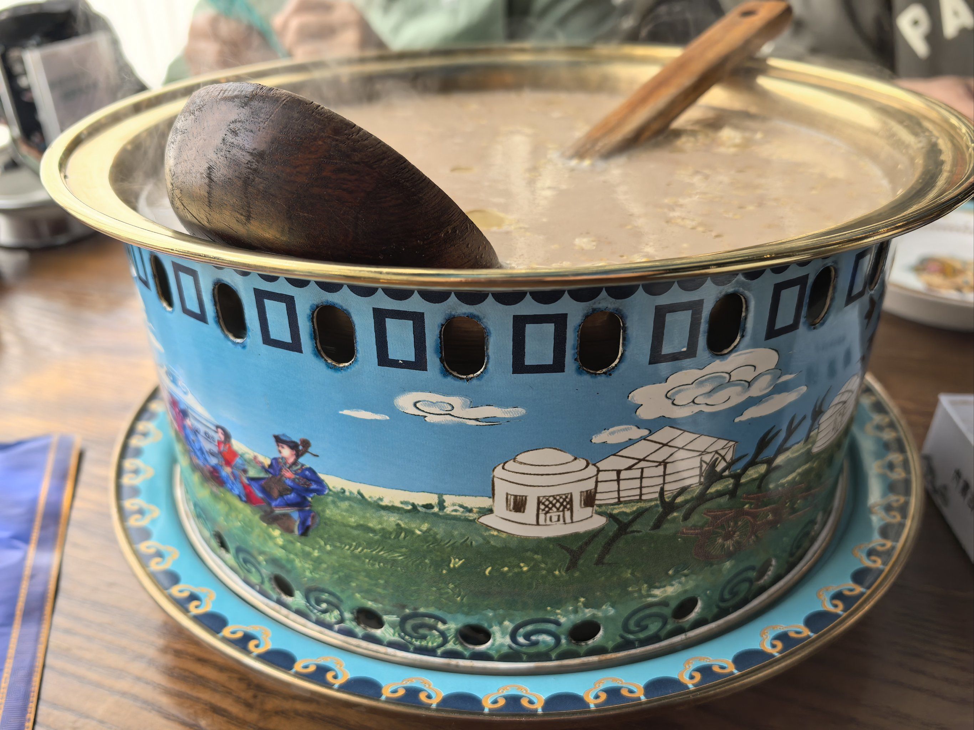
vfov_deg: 51.4
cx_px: 487
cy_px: 365
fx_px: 760
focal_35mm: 27
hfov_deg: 65.3
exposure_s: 1/312
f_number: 2
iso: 50
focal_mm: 6.98
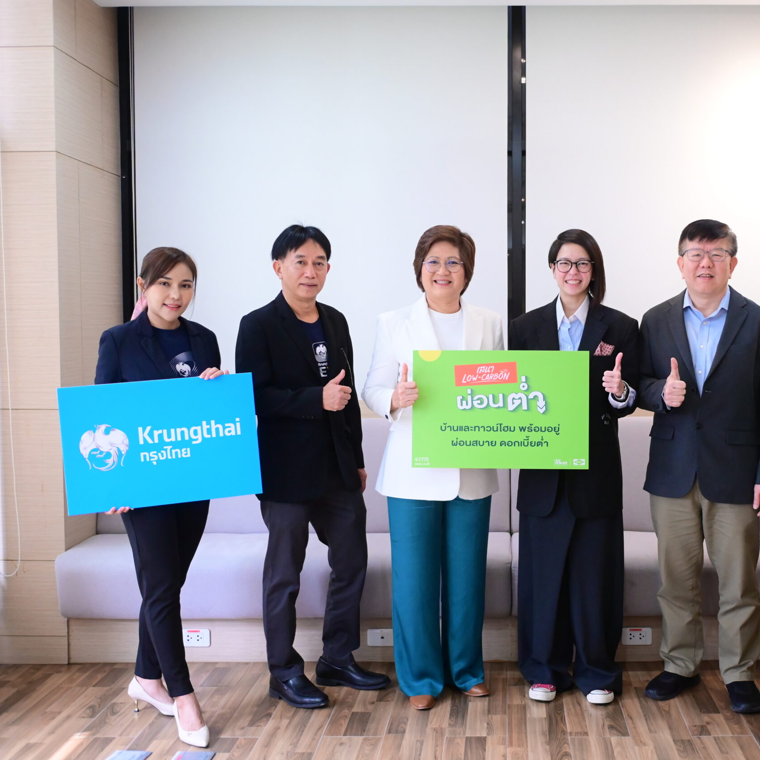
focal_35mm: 45
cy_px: 378
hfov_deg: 37.1
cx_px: 513
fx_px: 1118
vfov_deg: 37.6
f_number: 3.2
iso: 5000
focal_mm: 35
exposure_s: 1/320
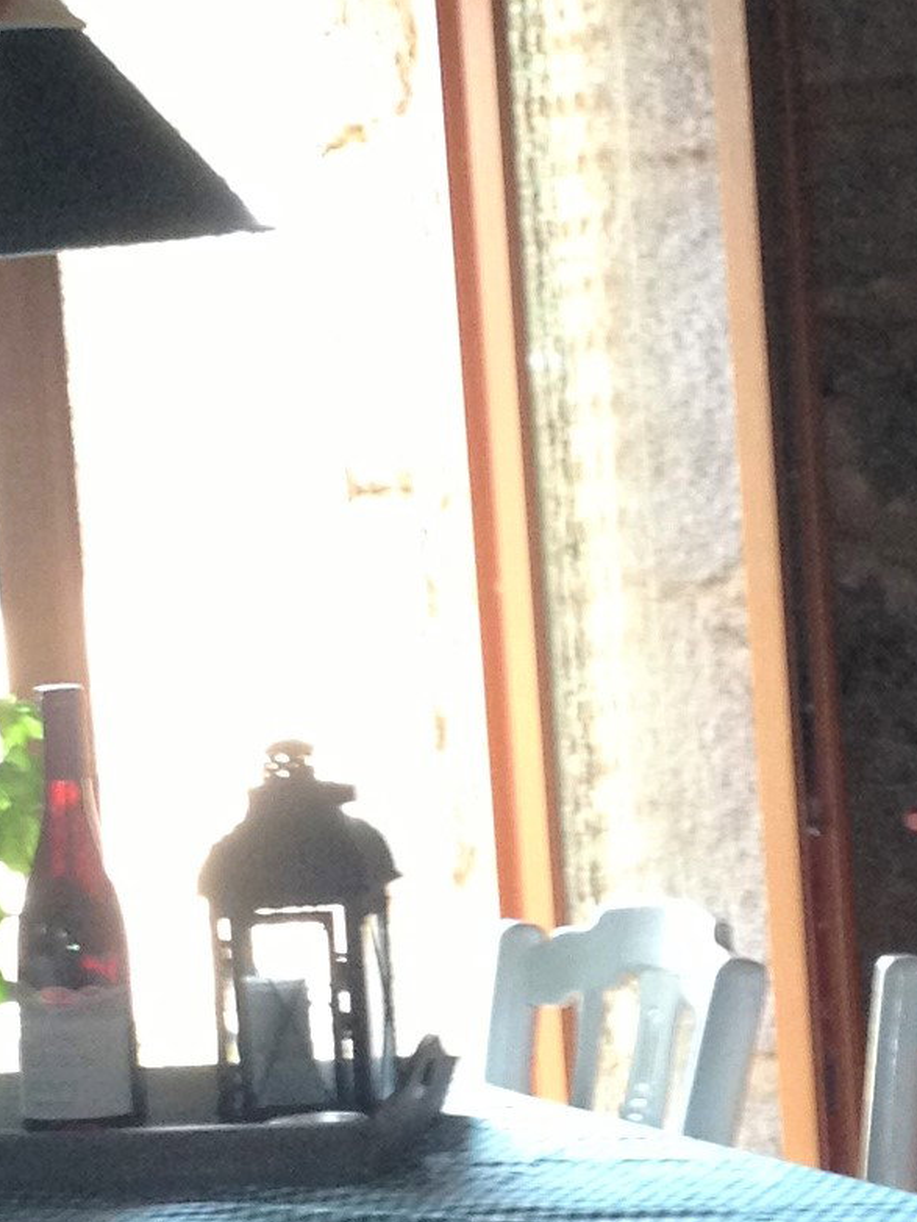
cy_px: 867
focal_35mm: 146
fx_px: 5154
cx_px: 828
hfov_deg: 10.1
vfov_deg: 13.5
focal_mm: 4.28
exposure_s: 1/20
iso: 125
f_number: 2.4
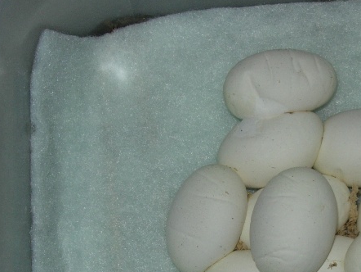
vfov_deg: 16.4
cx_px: 306
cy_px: 283
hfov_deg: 21.9
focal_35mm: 88
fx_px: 918
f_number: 4.8
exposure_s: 1/64
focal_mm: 7.8
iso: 64
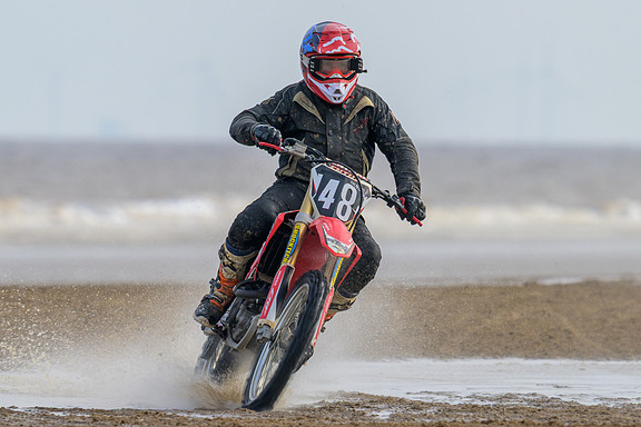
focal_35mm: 1008
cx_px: 319
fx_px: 17947
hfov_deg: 2.0
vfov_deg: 1.4
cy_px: 243
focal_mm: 570
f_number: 8
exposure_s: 1/500
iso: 250
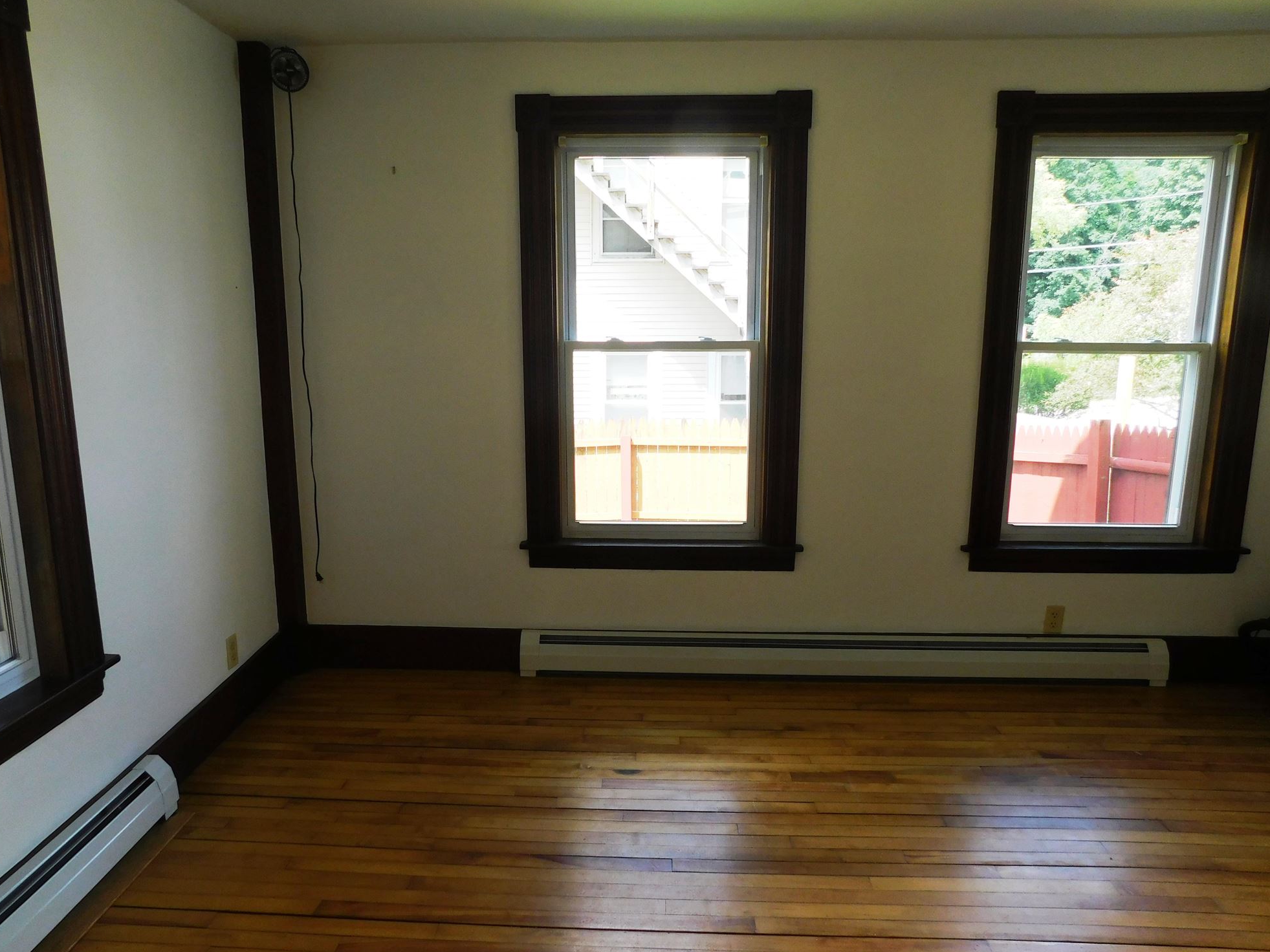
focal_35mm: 24
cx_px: 613
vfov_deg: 56.8
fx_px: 880
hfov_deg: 71.6
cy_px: 492
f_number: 3
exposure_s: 1/160
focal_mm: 4
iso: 125
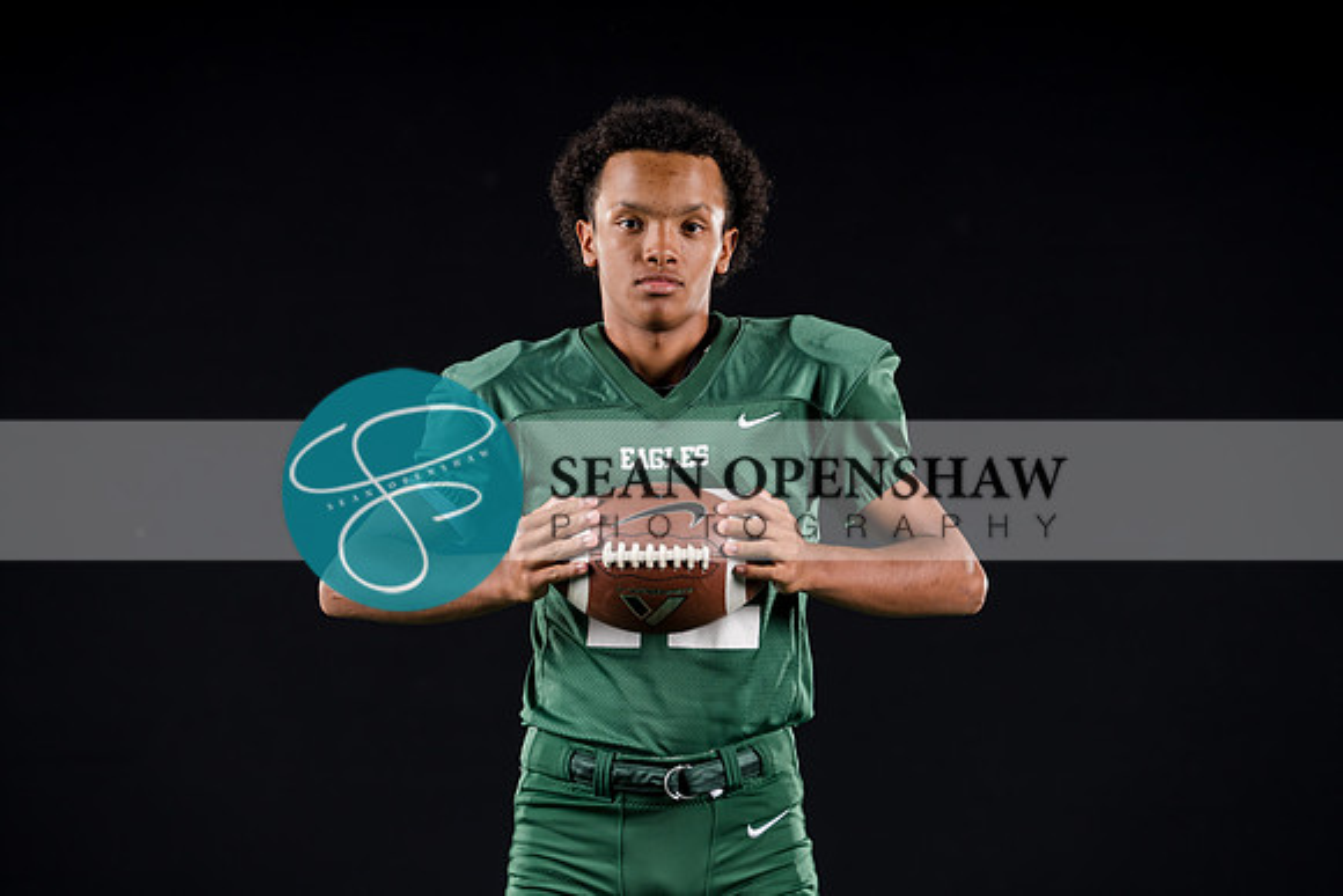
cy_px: 448
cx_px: 672
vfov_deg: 10.1
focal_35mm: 136
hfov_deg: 15.1
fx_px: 5075
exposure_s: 1/160
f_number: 4
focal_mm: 136
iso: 200
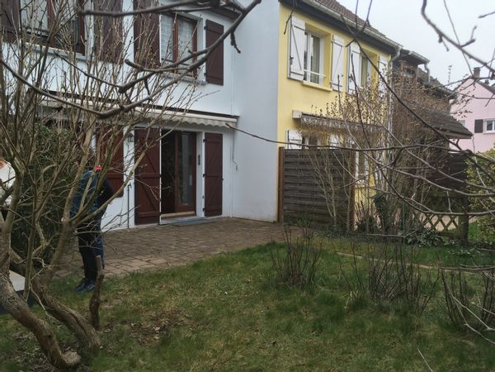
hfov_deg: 61.7
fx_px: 415
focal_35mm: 29
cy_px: 186
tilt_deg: -3.0
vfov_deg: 48.2
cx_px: 248
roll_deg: -0.6
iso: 25
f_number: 2.2
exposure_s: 1/100
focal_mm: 4.15
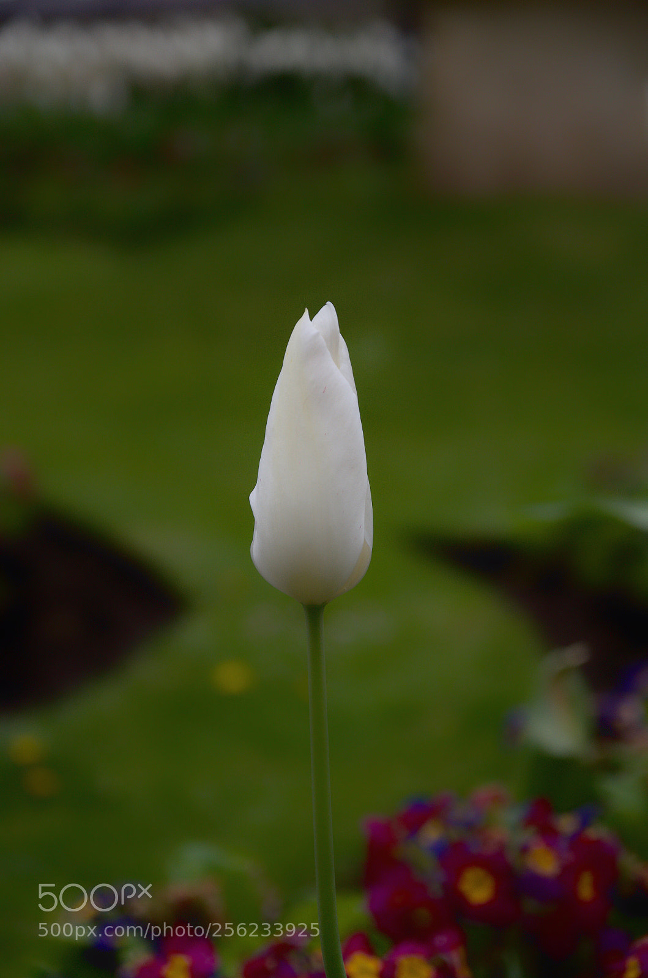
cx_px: 324
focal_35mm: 105
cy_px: 489
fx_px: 2849
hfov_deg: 13.0
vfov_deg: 19.5
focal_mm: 70
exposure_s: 1/800
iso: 100
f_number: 4.5
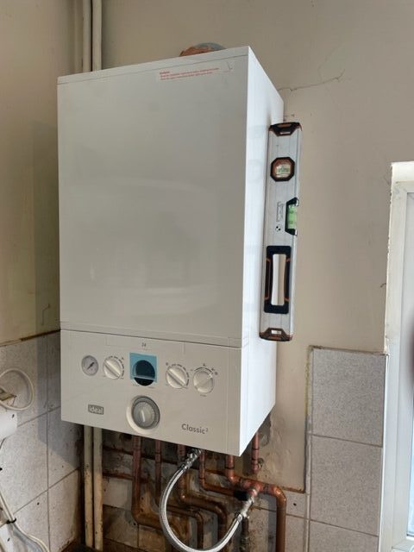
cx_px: 207
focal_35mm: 26
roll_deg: -0.5
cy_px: 276
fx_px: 415
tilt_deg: -3.4
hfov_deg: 53.1
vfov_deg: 67.3
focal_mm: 4.2
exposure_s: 1/100
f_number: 1.6
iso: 64
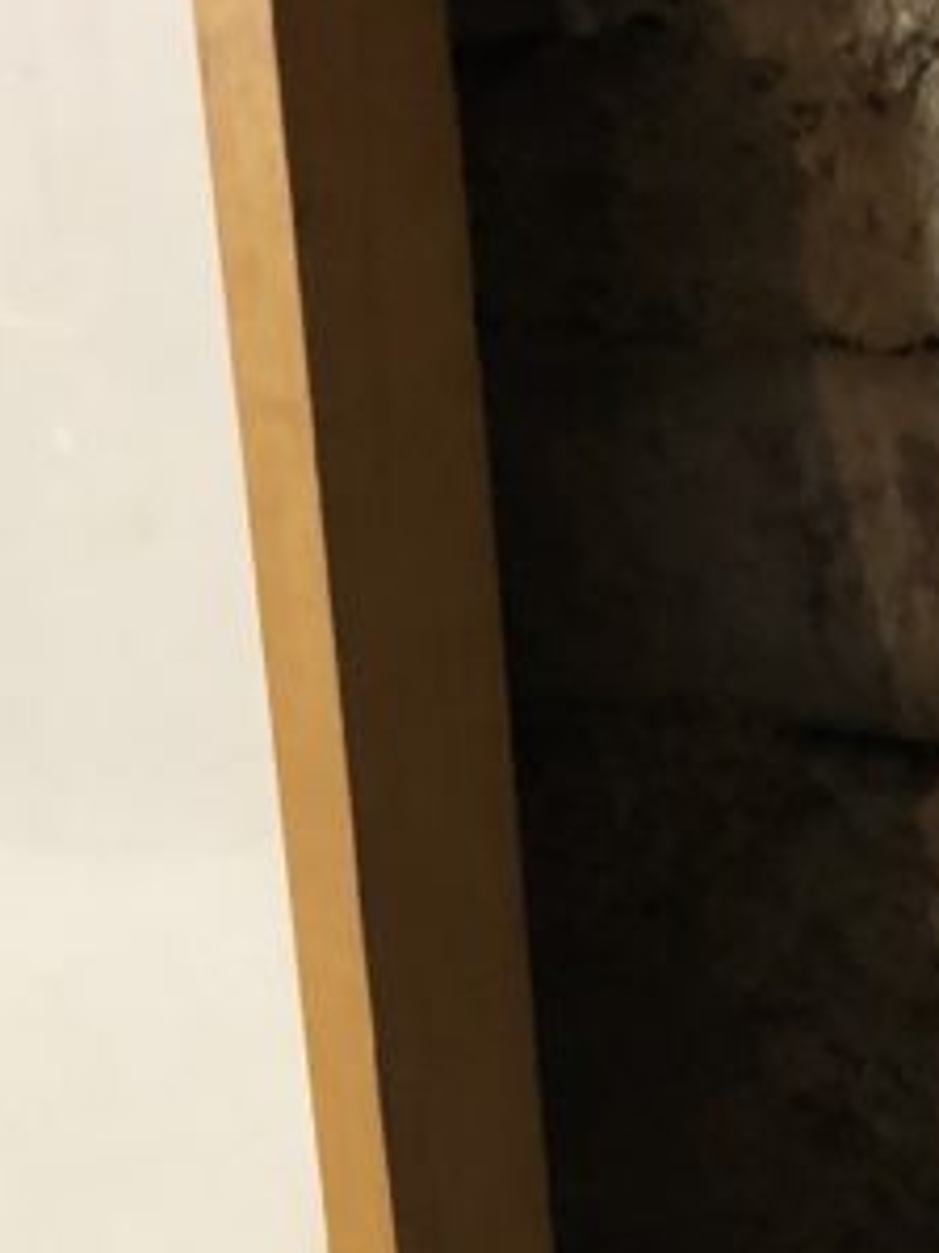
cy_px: 1098
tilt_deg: -26.0
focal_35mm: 96
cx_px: 197
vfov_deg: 20.1
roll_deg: +16.2
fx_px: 3475
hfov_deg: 15.3
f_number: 1.8
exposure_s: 1/13
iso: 100
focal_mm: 4
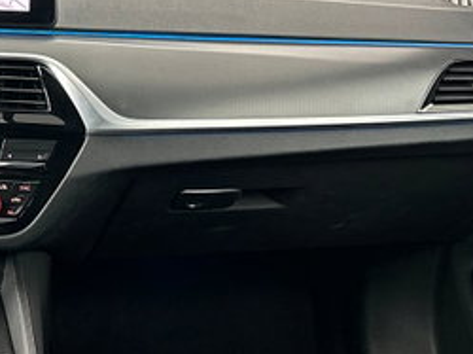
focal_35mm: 73
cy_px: -28
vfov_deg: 19.4
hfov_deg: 24.0
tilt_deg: -11.4
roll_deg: -1.0
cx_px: -112
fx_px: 997
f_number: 1.78
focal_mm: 6.86
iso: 800
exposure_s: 1/42
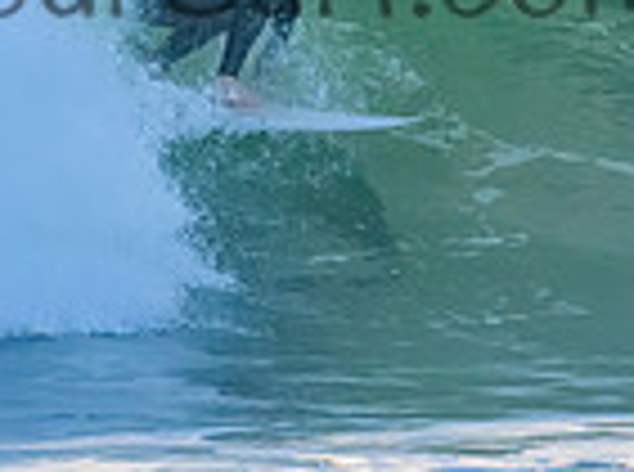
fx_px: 45690
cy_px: -88
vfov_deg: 0.6
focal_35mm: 2501
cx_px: 360
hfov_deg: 0.8
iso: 3200
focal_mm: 630
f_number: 11
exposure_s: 1/1600
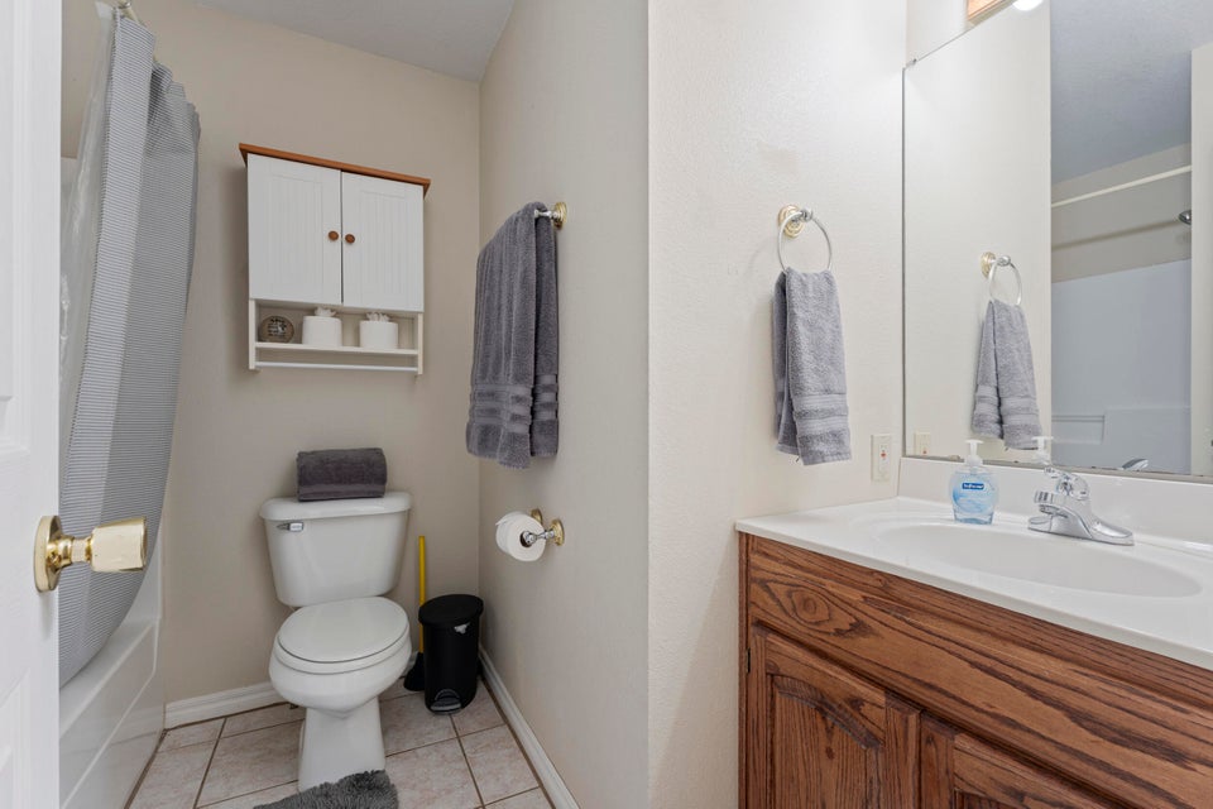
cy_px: 404
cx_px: 606
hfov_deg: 96.7
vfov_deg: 73.7
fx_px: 539
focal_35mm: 16
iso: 200
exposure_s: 1/2
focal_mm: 16
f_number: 8
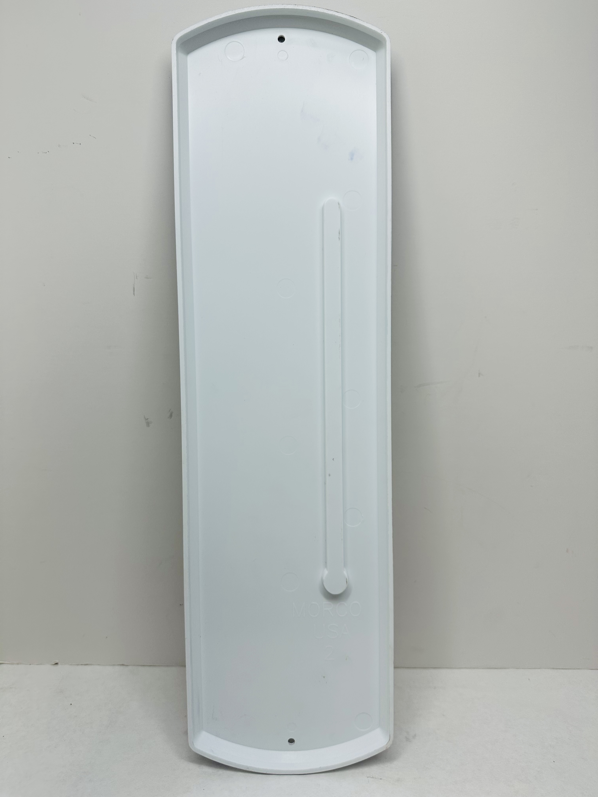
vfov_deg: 71.6
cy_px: 398
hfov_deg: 56.8
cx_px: 299
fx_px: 553
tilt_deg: -14.2
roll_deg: -1.1
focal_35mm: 24
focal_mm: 6.86
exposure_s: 1/1587
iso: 80
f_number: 1.78
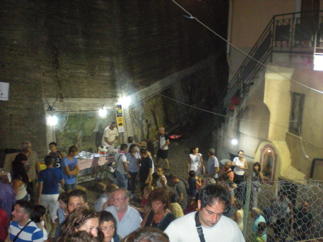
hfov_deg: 49.0
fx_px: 355
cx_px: 162
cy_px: 121
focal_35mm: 38
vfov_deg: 37.7
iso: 800
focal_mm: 6.3
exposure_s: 1/60
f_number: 3.1
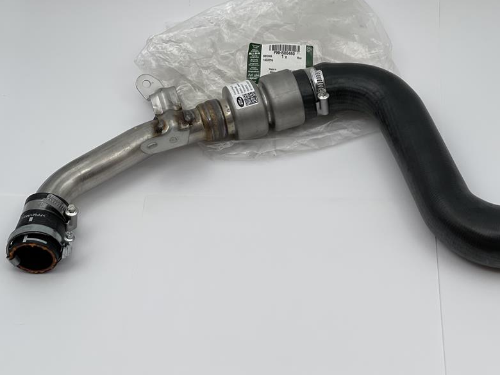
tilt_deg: -44.2
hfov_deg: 23.8
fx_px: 1184
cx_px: 310
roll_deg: +1.2
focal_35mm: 82
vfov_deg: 18.0
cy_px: 145
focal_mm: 7.5
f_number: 2.2
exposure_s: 1/192
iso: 20
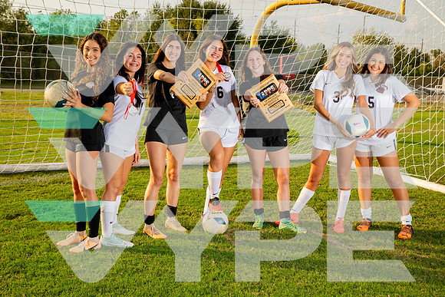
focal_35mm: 45
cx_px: 222
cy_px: 148
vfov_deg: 30.1
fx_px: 552
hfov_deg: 43.9
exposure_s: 1/160
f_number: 6.3
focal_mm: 44
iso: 100
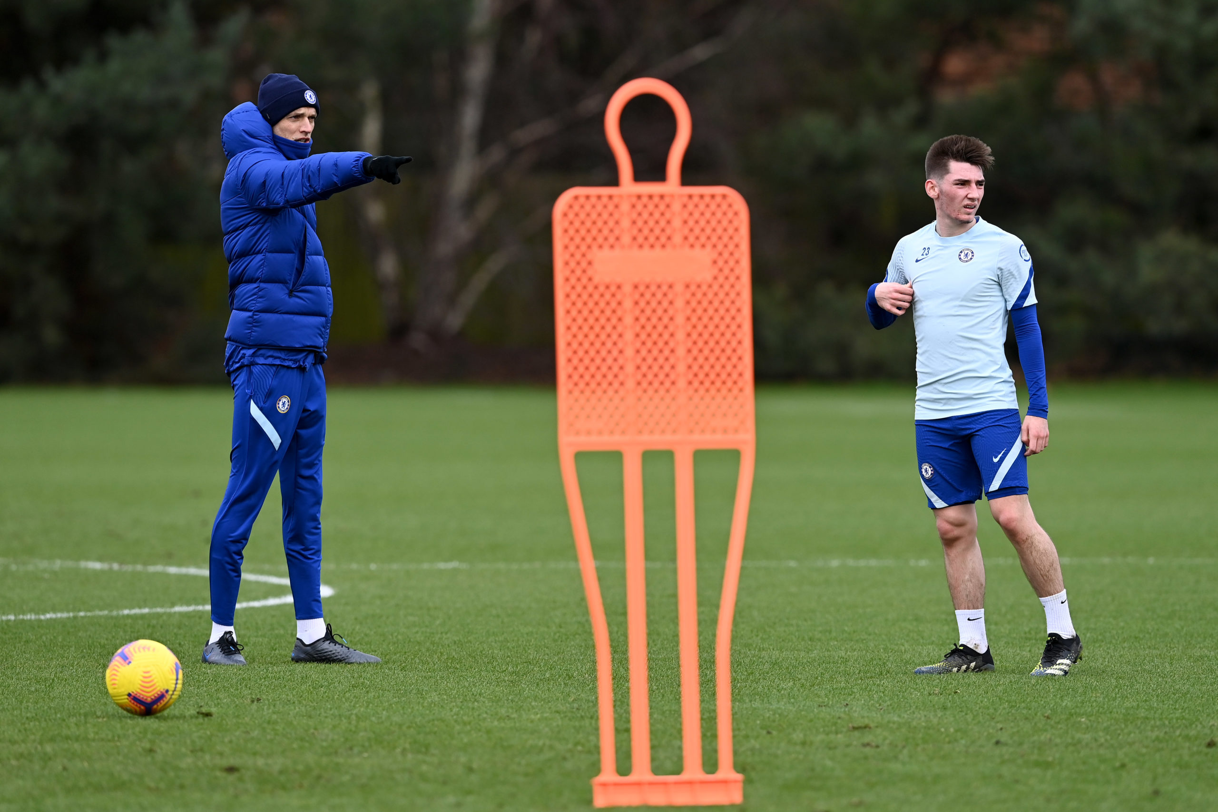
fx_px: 13533
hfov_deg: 5.2
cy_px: 406
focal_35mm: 400
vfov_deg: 3.4
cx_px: 609
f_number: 4
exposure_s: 1/1600
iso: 500
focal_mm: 400
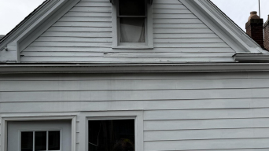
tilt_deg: +6.3
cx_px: 163
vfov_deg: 23.3
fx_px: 364
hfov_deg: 40.4
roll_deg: +1.4
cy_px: 102
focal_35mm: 51
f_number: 1.78
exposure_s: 1/3953
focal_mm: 6.76
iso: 80
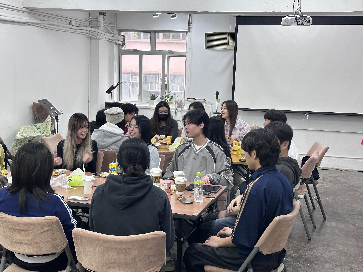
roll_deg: -1.0
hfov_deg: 39.7
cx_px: 182
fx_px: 503
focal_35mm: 48
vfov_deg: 30.3
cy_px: 136
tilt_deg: -8.0
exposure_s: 1/50
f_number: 1.78
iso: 80
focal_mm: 6.86
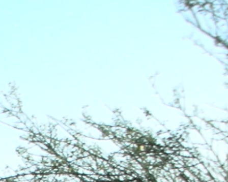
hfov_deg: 7.9
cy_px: 434
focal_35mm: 229
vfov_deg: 6.4
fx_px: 1545
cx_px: -299
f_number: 8.5
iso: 50
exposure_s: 1/68.3
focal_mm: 5.8
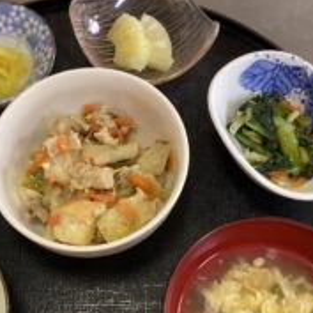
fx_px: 593
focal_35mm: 58
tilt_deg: -68.8
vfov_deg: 29.3
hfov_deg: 29.4
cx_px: 105
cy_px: 211
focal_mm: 3.3
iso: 320
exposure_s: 1/50
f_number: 2.4
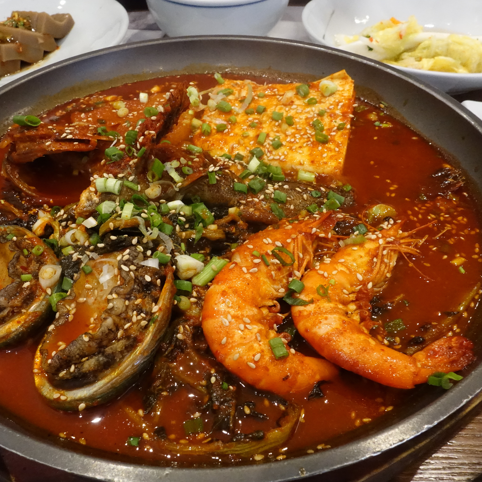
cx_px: 205
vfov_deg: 52.5
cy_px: 239
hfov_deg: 52.3
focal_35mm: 31
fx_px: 488
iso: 3200
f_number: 7.1
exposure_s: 1/30
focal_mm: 8.8
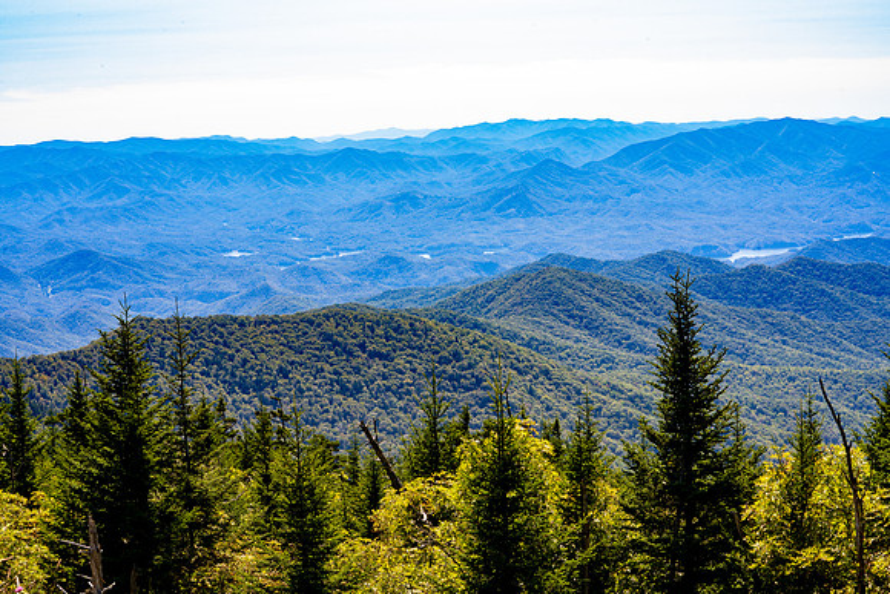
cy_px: 297
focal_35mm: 70
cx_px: 445
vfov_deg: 19.5
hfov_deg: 28.8
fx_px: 1731
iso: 320
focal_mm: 70
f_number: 22
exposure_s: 1/40
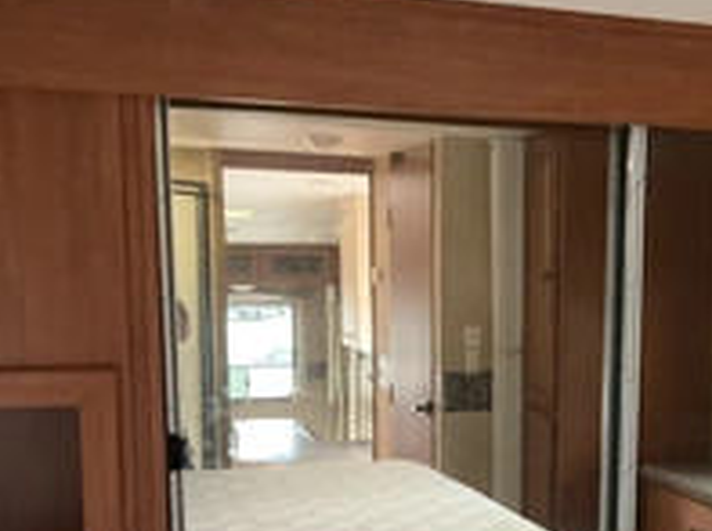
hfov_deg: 31.6
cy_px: 433
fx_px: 1211
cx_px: 604
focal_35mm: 59
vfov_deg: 24.3
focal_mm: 3
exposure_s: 1/50
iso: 320
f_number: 1.8
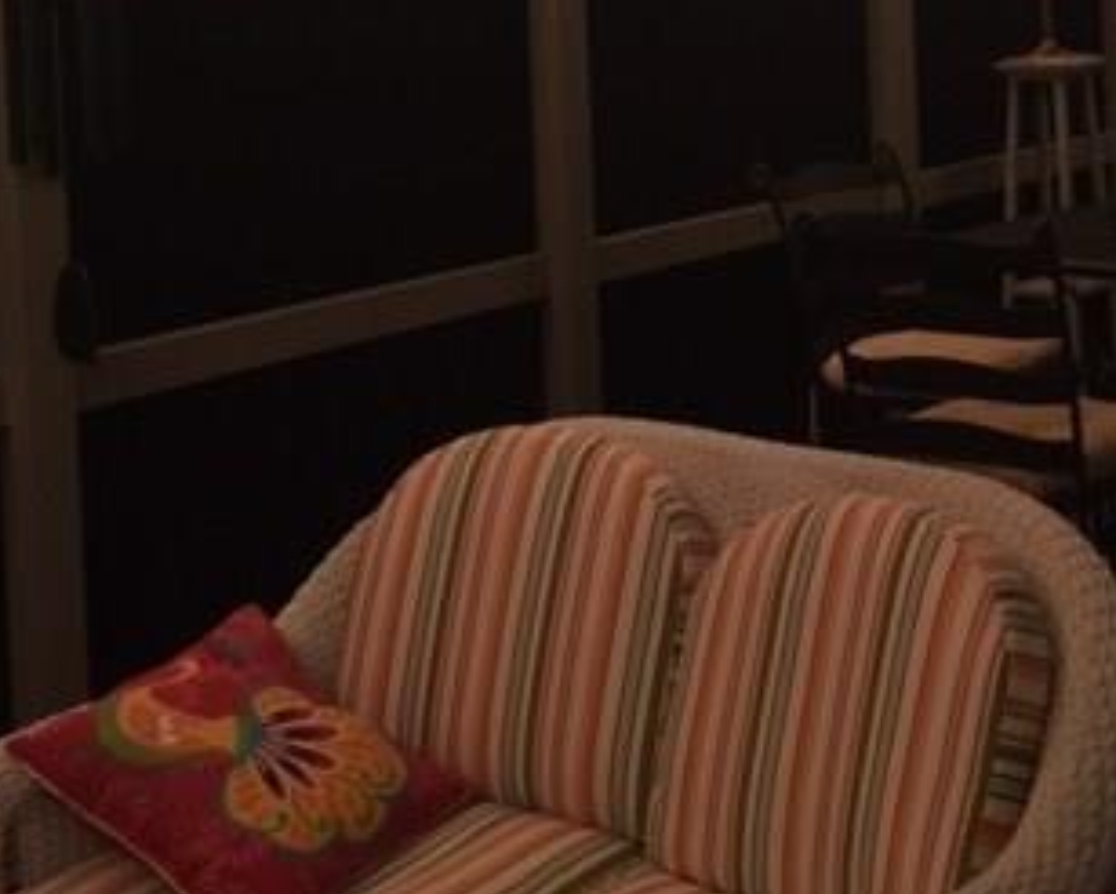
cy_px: 47
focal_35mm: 59
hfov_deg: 31.6
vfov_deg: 24.9
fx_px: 1950
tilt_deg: -2.1
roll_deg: +1.8
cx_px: 785
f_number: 2.2
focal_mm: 4.15
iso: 100
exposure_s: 1/8
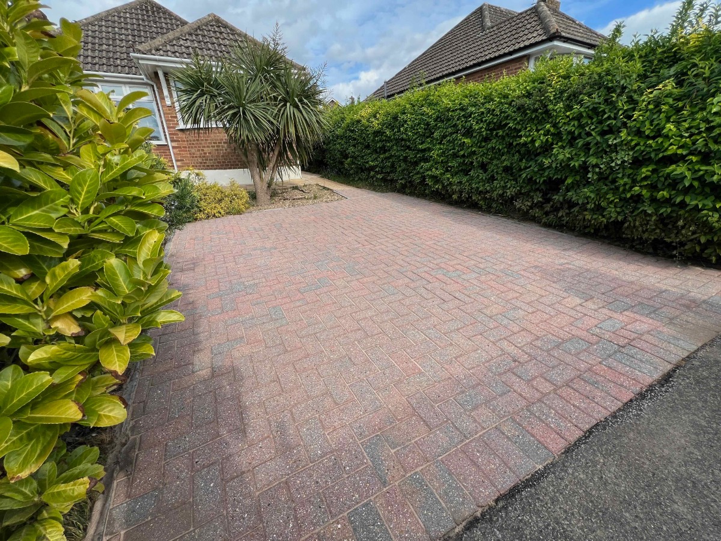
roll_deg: +2.1
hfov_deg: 106.2
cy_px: 270
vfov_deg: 89.9
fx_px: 271
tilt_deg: -21.0
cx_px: 360
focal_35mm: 13
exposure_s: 1/763
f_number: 1.8
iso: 32
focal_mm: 1.57
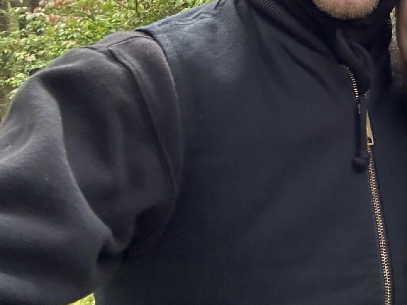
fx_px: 564
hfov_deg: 36.1
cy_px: 9
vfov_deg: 28.6
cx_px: 399
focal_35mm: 48
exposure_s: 1/60
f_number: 1.9
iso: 250
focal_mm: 2.69
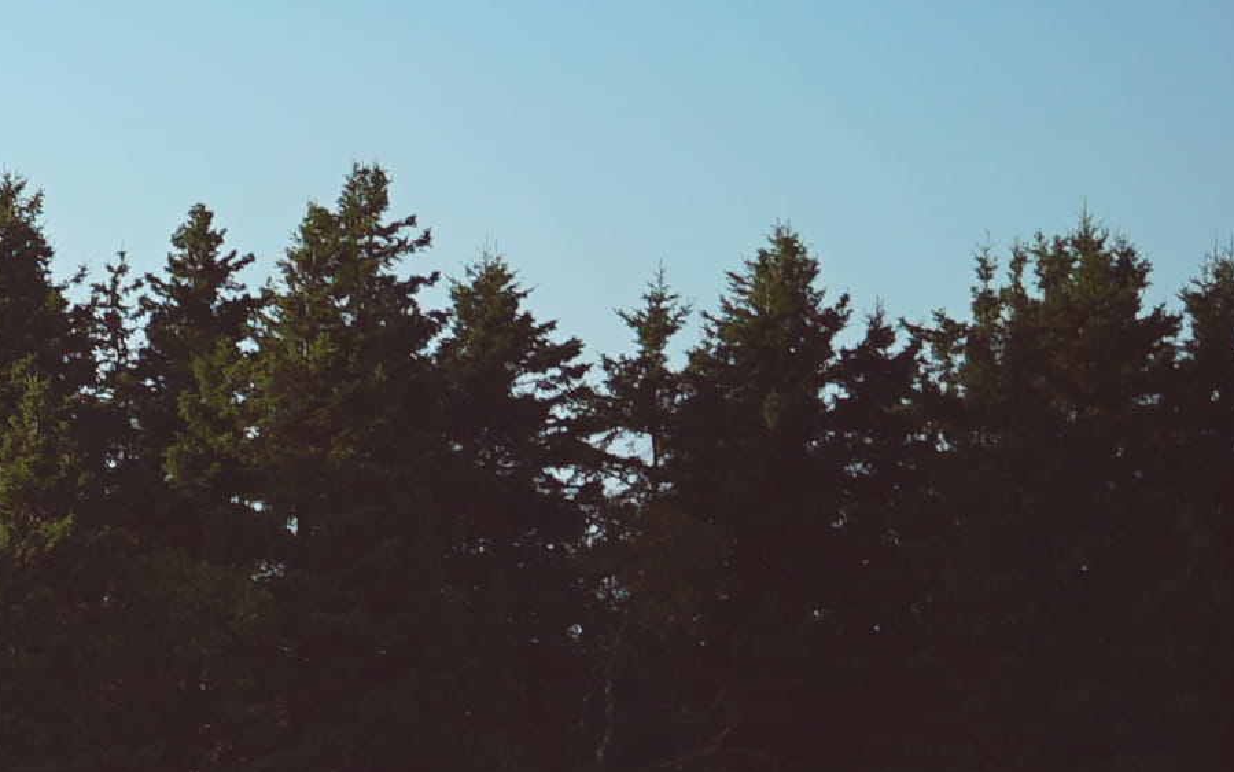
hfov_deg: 8.0
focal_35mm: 238
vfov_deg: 5.5
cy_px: 964
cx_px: -1953
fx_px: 8005
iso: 100
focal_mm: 35
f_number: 2.8
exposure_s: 1/1600
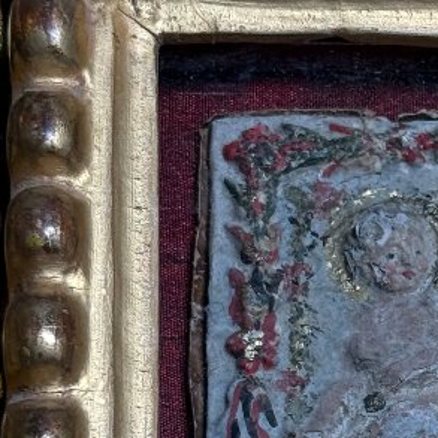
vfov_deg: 10.0
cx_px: 429
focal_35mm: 174
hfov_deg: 10.0
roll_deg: +1.1
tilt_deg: -25.1
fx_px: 2491
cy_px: 444
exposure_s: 1/249
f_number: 1.78
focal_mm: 6.76
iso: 64
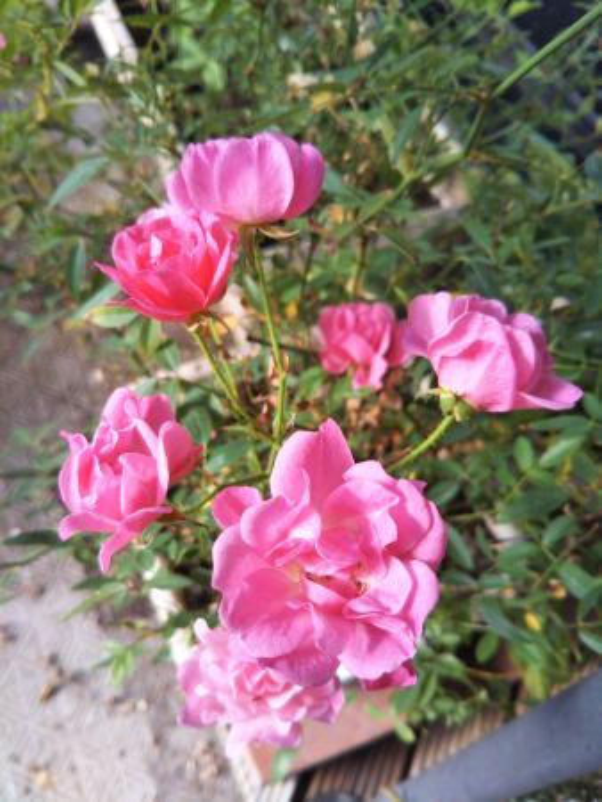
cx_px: 301
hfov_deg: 46.8
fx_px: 695
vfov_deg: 59.9
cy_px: 401
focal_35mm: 30
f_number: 2.2
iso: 27
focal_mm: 4
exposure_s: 1/234
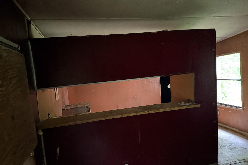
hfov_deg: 71.5
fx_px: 172
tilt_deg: -6.9
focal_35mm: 25
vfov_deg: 51.3
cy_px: 88
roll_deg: +1.7
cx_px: 124
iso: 1250
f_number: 1.78
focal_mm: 6.76
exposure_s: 1/30
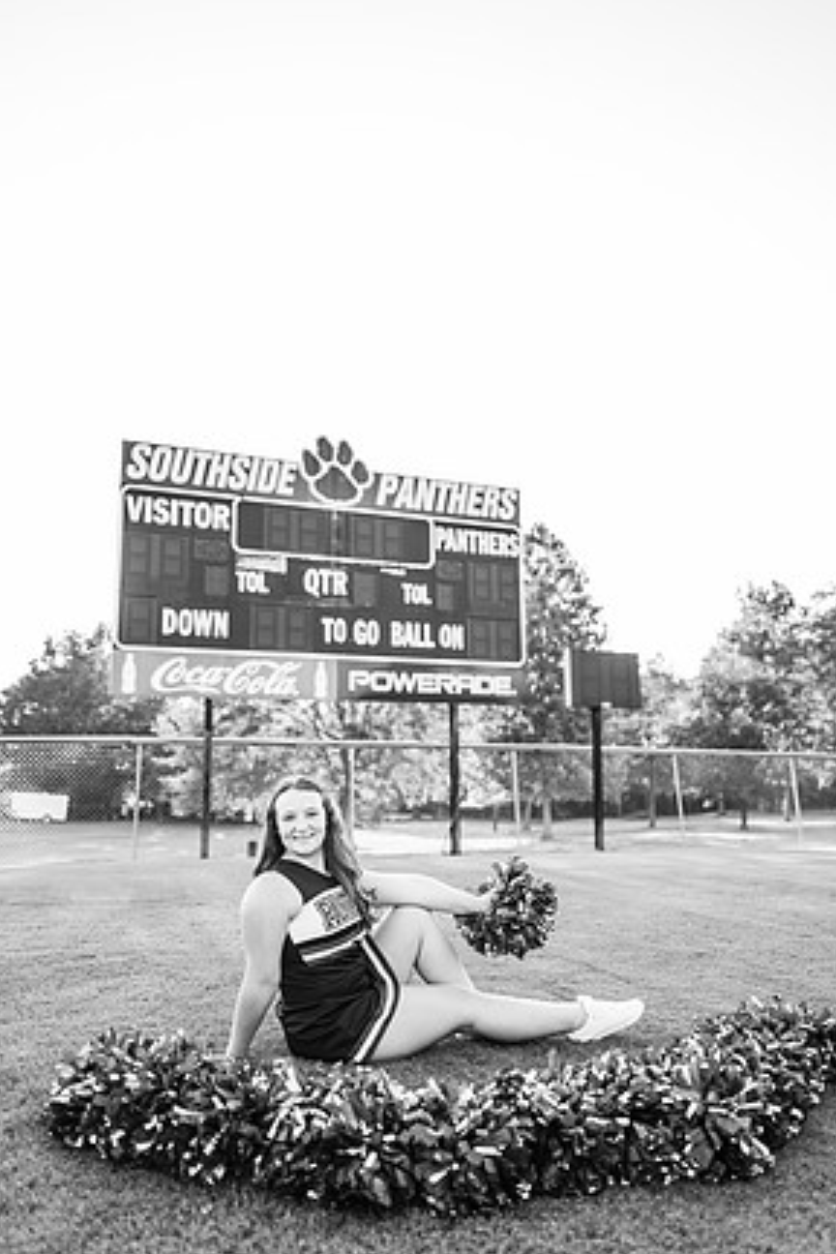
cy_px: 644
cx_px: 427
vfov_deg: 71.5
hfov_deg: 51.3
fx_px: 871
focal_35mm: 25
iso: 125
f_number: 2
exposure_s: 1/500
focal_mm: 24
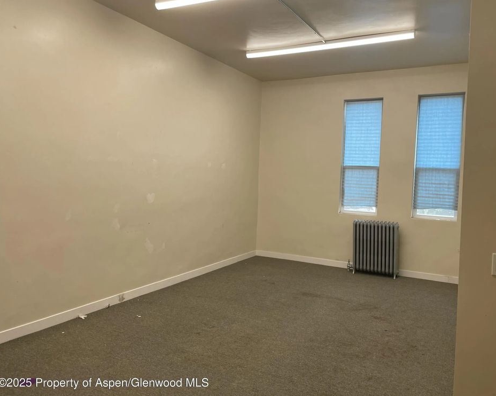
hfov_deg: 62.1
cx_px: 270
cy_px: 196
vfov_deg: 51.5
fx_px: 411
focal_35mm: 28
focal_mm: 4.2
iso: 40
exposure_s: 1/120
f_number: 1.6
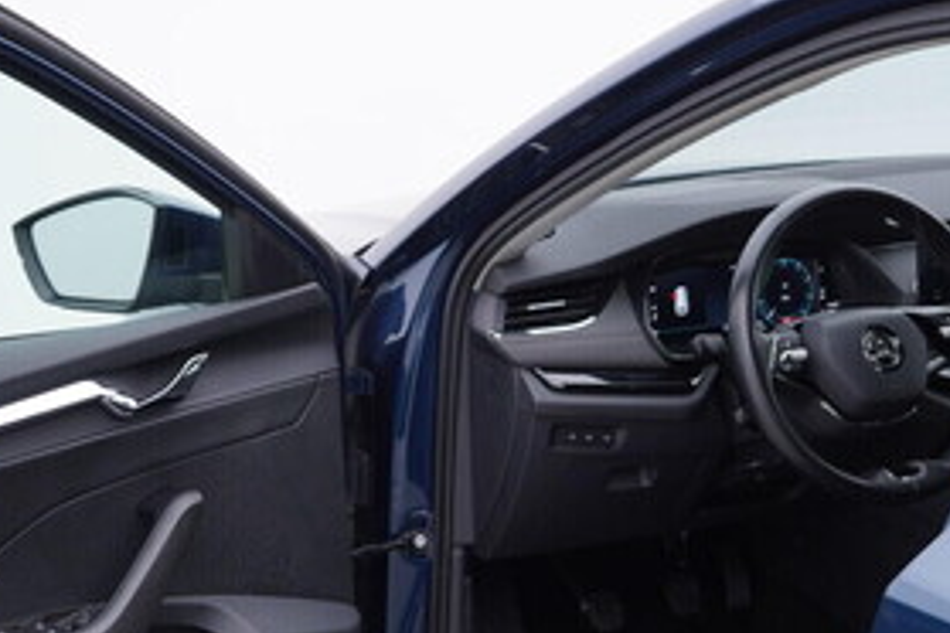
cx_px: 449
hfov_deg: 28.4
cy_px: 475
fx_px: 1873
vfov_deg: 19.1
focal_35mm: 71
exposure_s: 1/50
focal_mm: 24
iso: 125
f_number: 3.2
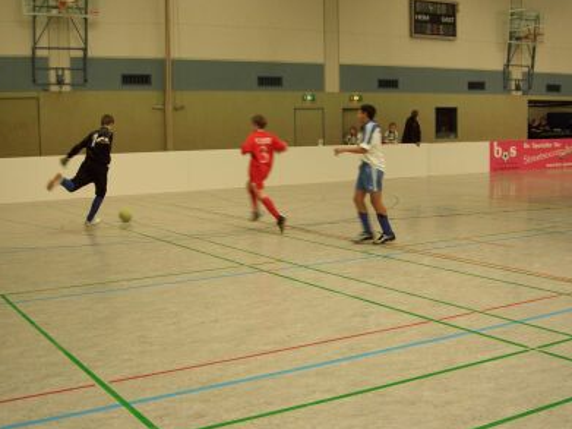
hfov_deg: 42.1
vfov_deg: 32.2
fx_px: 743
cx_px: 281
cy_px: 215
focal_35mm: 45
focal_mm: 9.2
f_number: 3
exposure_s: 1/80
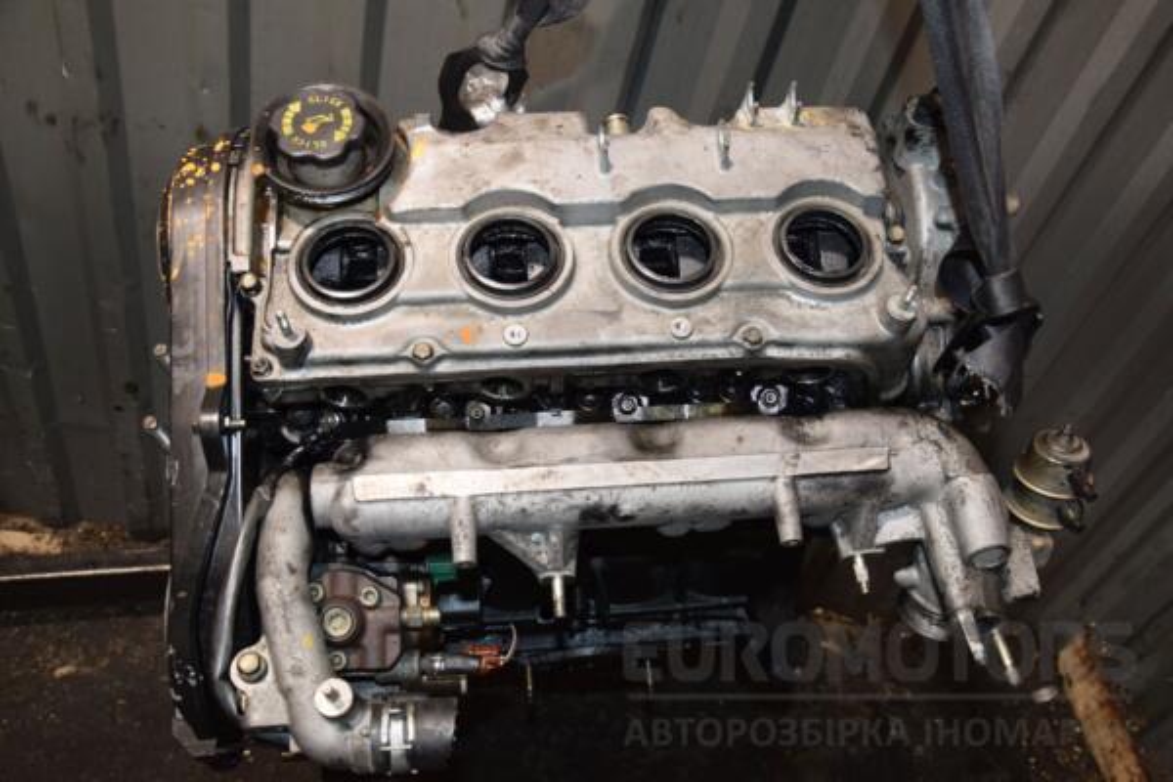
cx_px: 586
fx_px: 1026
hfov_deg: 59.5
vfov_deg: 41.7
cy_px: 391
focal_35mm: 32
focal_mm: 21
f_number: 5
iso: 800
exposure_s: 1/60
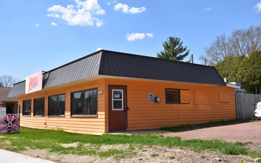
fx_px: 263
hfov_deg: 52.7
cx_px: 131
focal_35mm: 37
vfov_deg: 34.4
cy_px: 77
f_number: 8
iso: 100
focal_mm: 24
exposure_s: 1/250
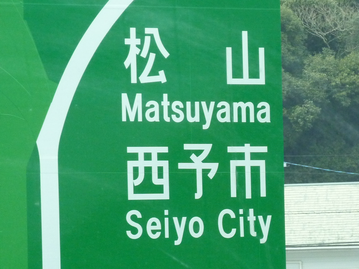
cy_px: 134
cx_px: 180
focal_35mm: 264
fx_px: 2738
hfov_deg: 7.5
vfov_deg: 5.6
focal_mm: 24.1
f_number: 4.5
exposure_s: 1/500
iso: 320
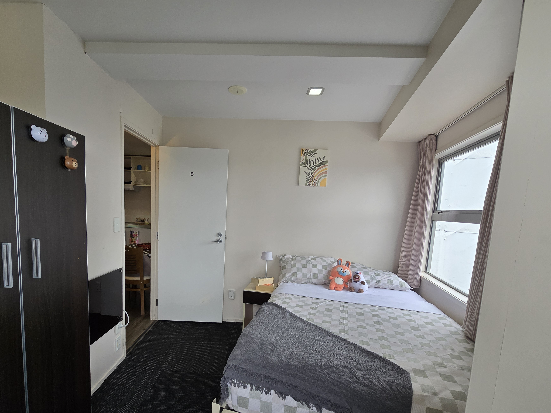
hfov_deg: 97.9
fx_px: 239
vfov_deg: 81.3
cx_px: 248
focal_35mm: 15
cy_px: 235
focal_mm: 2.2
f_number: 2.2
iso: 50
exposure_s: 1/227
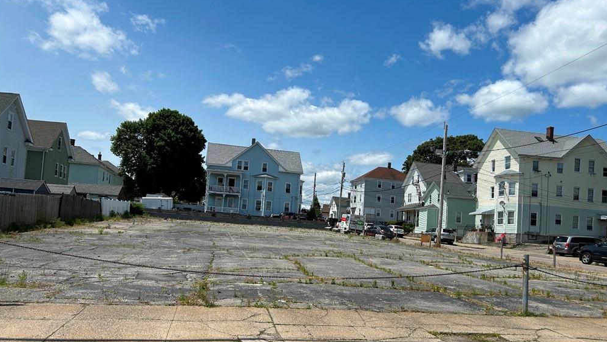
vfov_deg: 40.0
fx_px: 467
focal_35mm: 29
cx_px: 307
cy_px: 207
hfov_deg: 66.1
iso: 50
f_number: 1.5
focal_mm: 5.7
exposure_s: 1/7463
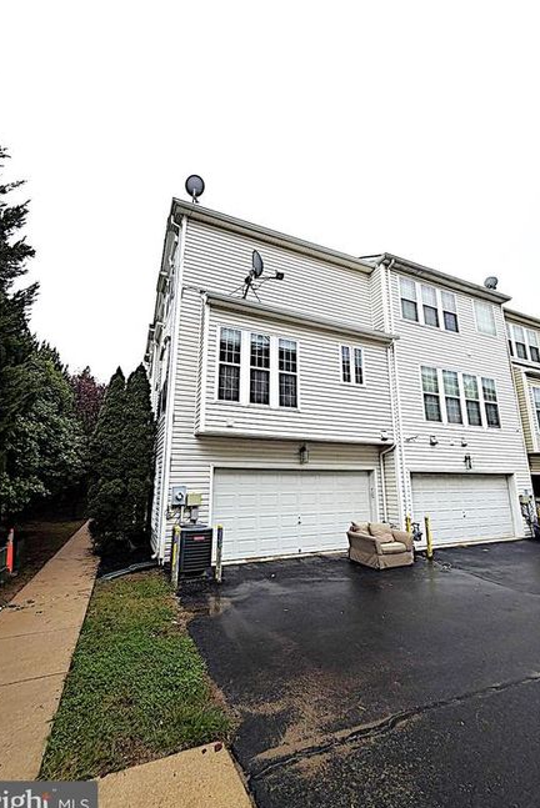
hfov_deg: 77.4
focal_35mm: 15
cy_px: 409
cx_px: 275
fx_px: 337
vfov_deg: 100.4
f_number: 2.2
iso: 32
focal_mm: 2.22
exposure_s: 1/770
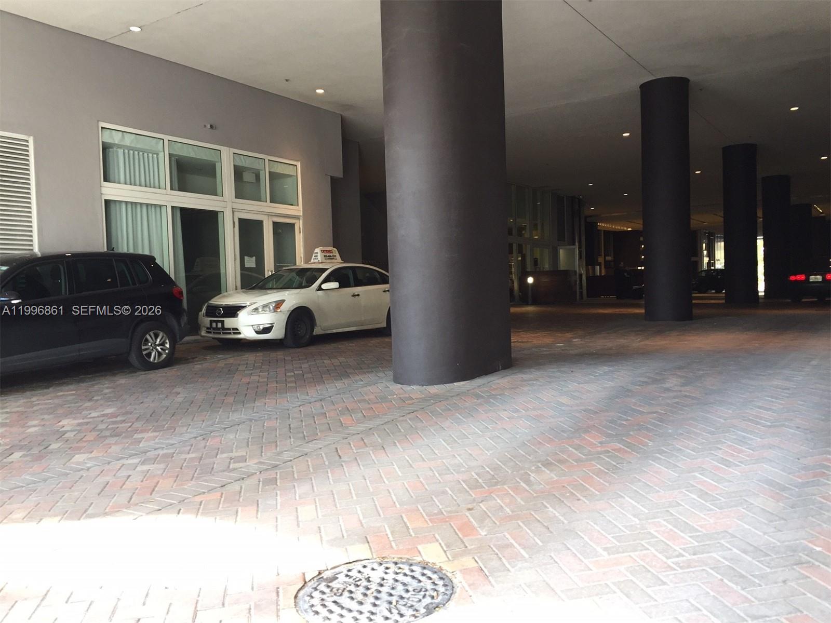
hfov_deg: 61.7
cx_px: 416
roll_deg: -0.2
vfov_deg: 48.2
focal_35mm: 29
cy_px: 312
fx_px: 696
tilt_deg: -2.4
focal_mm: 4.15
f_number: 2.2
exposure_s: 1/60
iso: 40
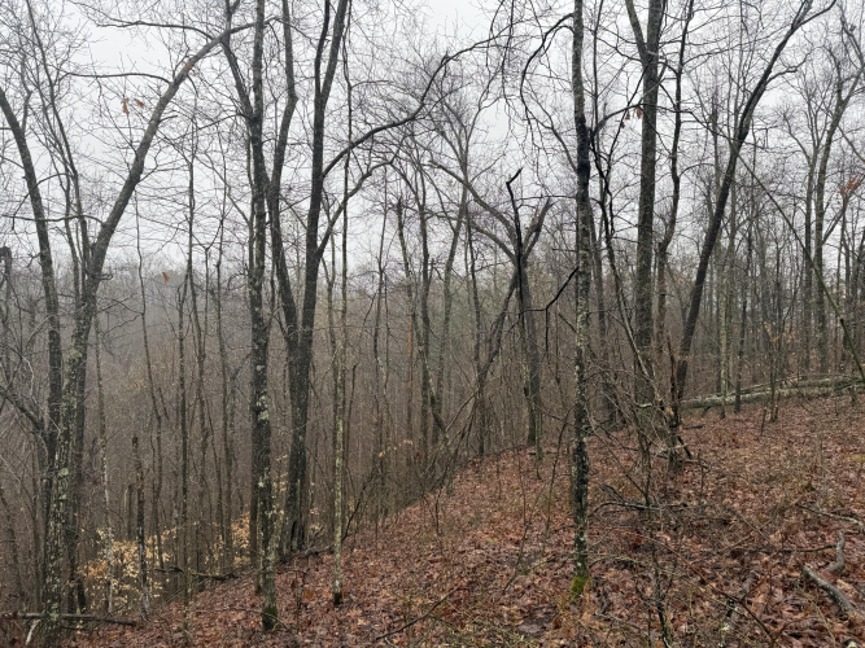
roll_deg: -1.0
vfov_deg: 56.8
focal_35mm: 24
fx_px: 600
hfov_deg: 71.6
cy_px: 324
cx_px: 432
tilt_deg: +1.5
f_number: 1.78
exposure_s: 1/637
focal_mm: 6.76
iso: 80
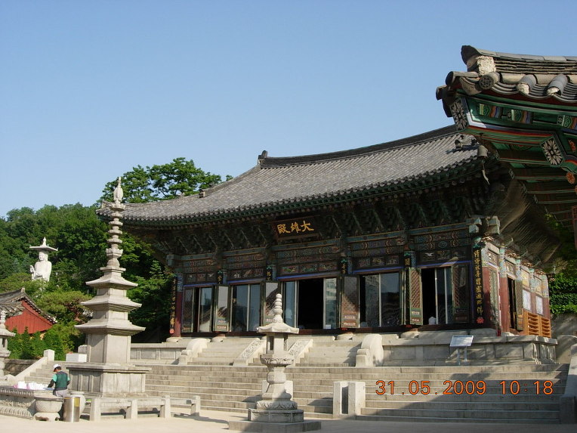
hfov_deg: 49.0
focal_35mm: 38
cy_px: 216
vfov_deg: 37.7
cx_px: 288
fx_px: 633
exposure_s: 1/430
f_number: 4.8
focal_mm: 7.8
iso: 64
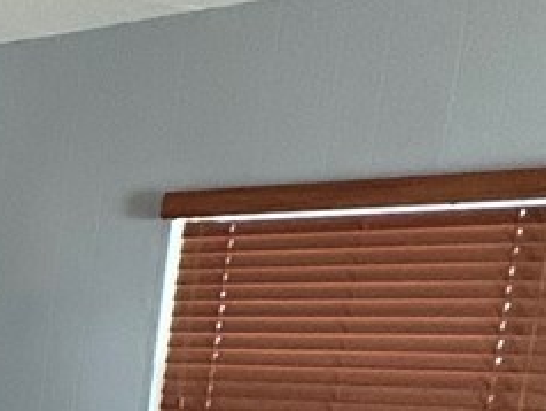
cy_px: 602
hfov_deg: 13.5
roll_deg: -0.3
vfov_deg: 14.7
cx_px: -840
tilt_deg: -9.7
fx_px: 1484
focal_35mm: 94
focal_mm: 2.22
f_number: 2.2
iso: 400
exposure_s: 1/60
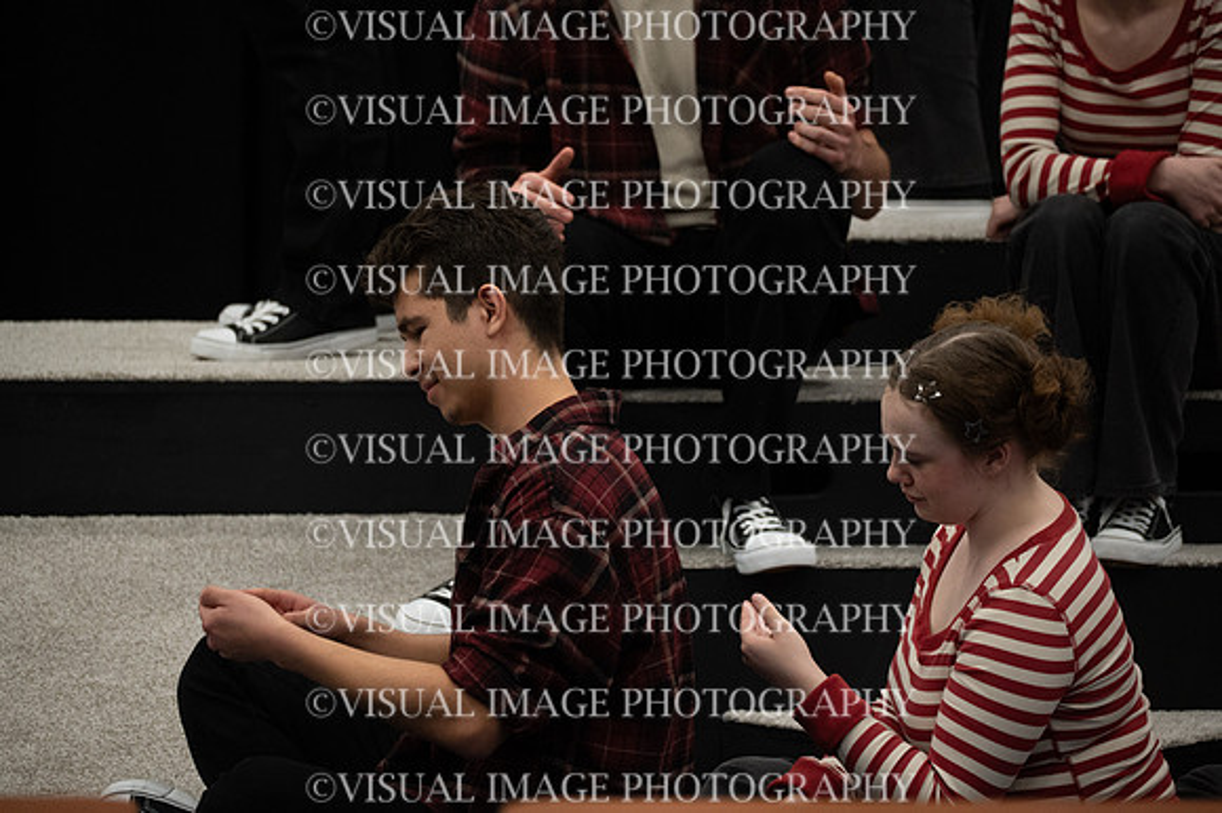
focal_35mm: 196
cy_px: 406
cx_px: 611
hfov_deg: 10.5
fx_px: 6649
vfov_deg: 7.0
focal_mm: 196
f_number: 5.6
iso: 5000
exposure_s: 1/160
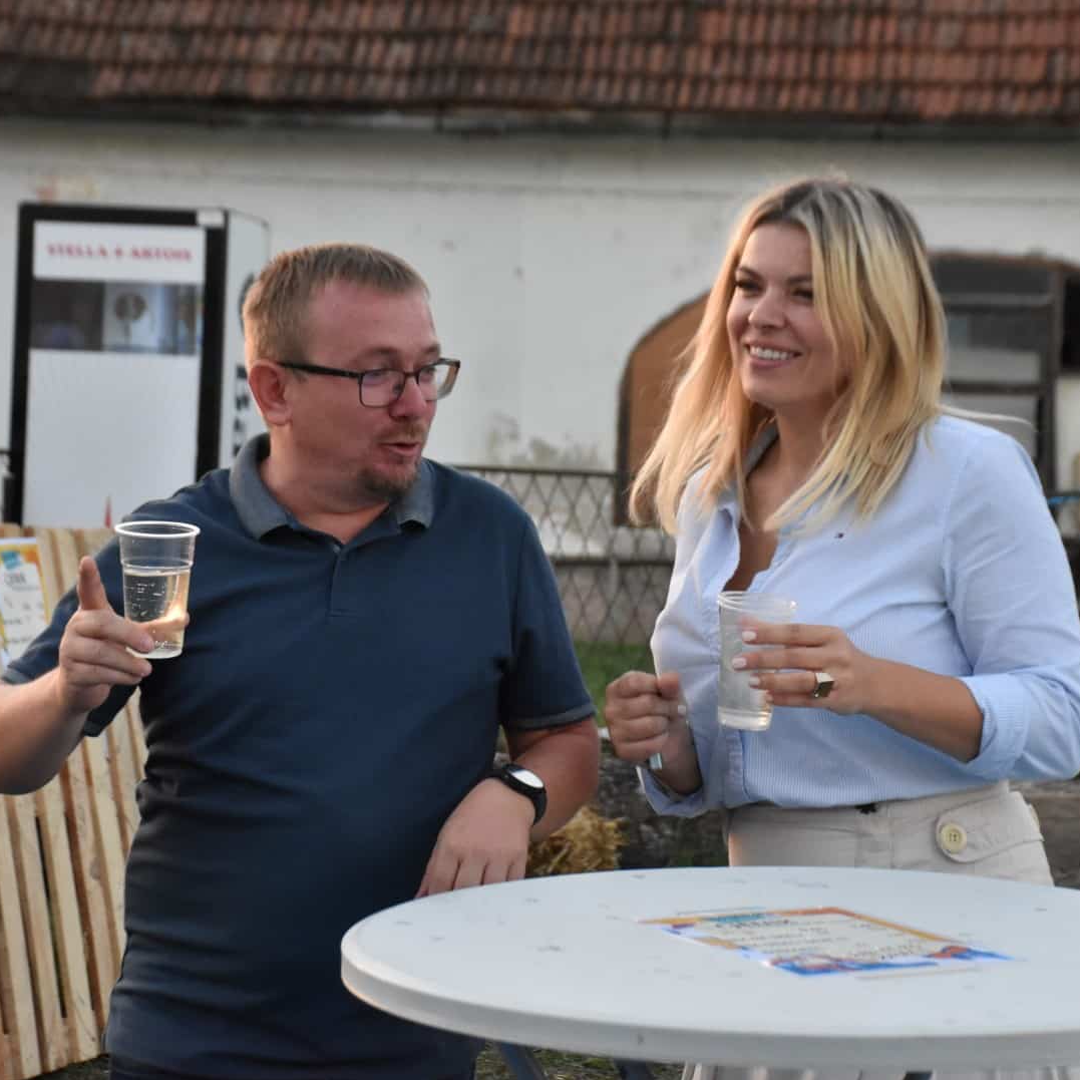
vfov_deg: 15.2
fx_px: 4059
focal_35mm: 115
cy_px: 541
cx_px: 560
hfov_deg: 15.2
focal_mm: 60
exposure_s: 1/250
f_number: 8
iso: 2500
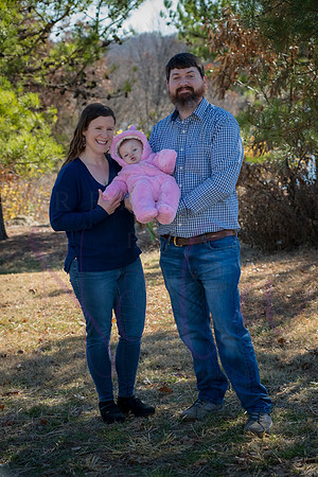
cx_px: 159
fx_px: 1060
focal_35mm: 80
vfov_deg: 25.4
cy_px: 238
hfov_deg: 17.1
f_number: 6.3
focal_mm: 80
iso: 400
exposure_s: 1/500
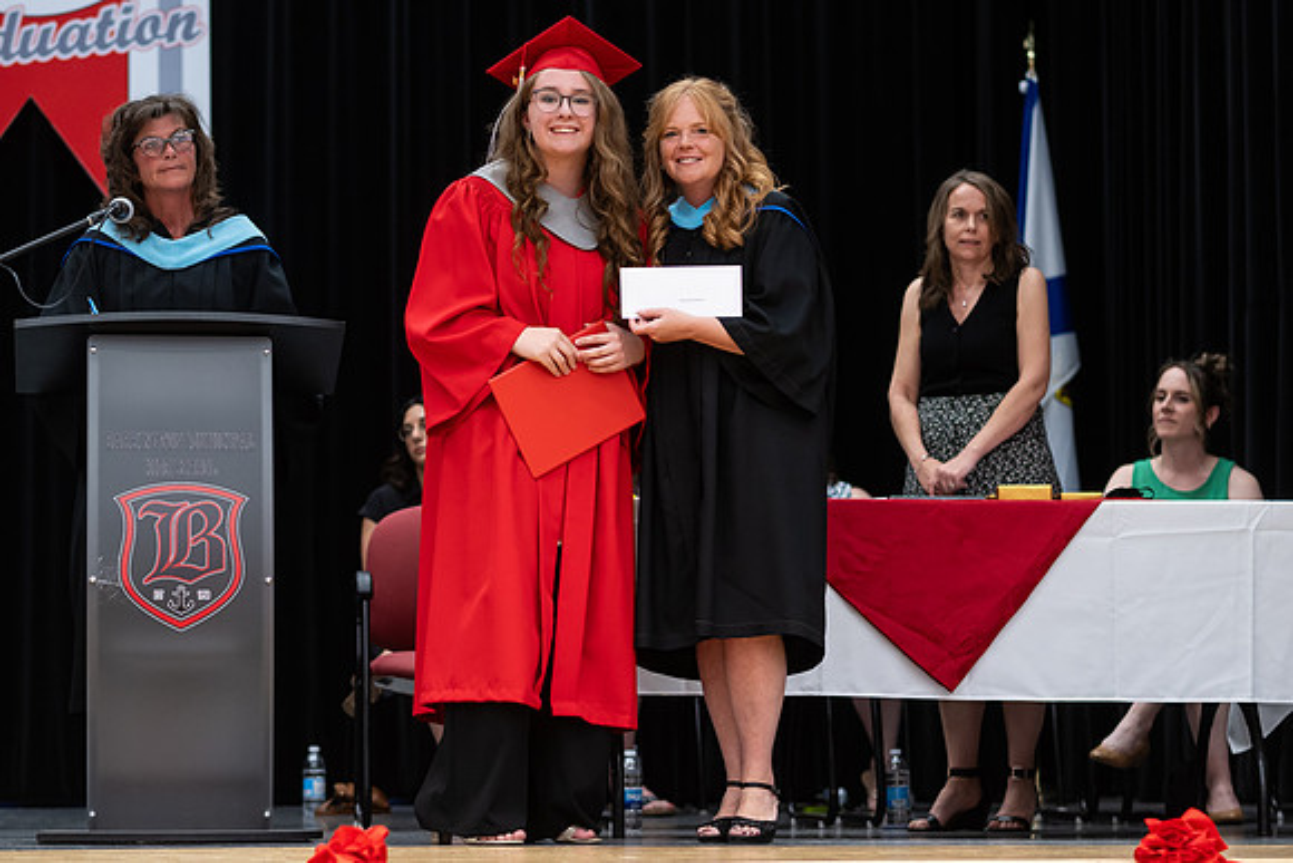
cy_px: 489
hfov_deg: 17.9
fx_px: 4098
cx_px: 505
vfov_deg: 12.0
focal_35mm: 114
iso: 1000
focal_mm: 85
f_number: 2.8
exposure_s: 1/200
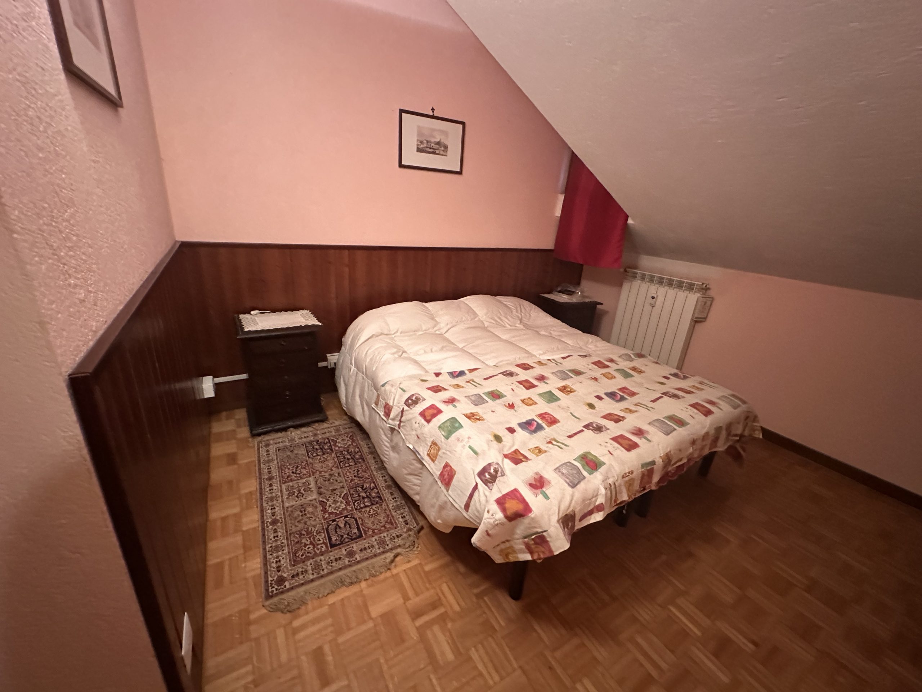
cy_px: 346
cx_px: 461
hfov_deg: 102.1
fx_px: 373
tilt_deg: -19.9
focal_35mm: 14
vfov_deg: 85.7
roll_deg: -5.0
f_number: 2.2
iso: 1000
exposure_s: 1/50
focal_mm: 2.22
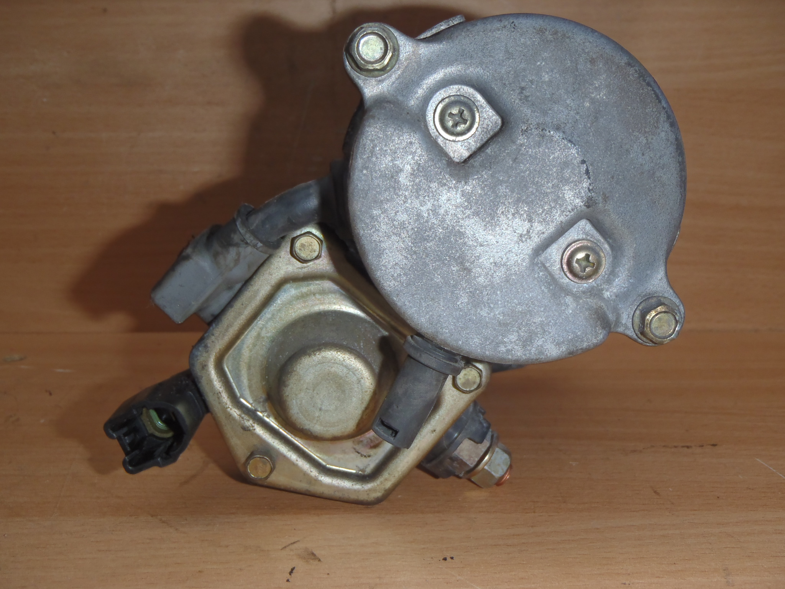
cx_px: 392
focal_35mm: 38
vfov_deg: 37.7
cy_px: 294
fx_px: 862
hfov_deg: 49.0
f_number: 4.6
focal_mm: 6.83
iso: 100
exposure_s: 1/40
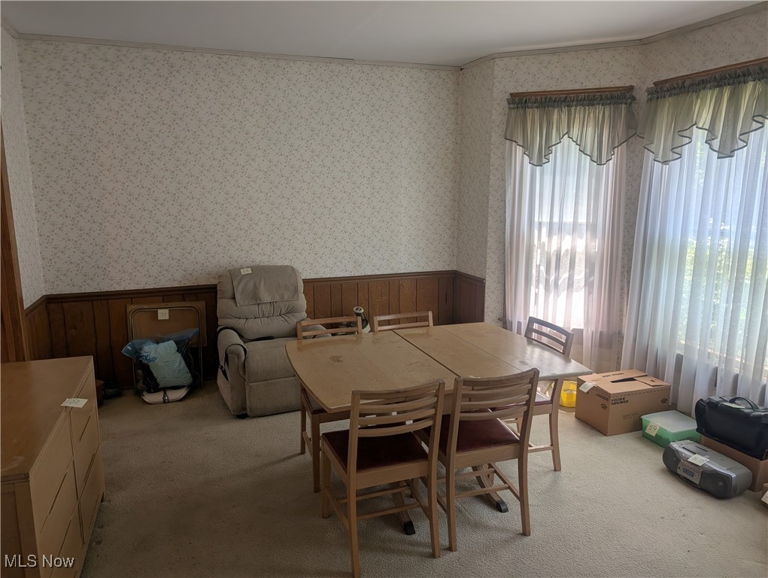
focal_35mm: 24
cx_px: 384
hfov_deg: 71.5
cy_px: 289
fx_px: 533
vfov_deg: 56.9
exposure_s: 1/100
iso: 22
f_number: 1.68
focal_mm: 6.9
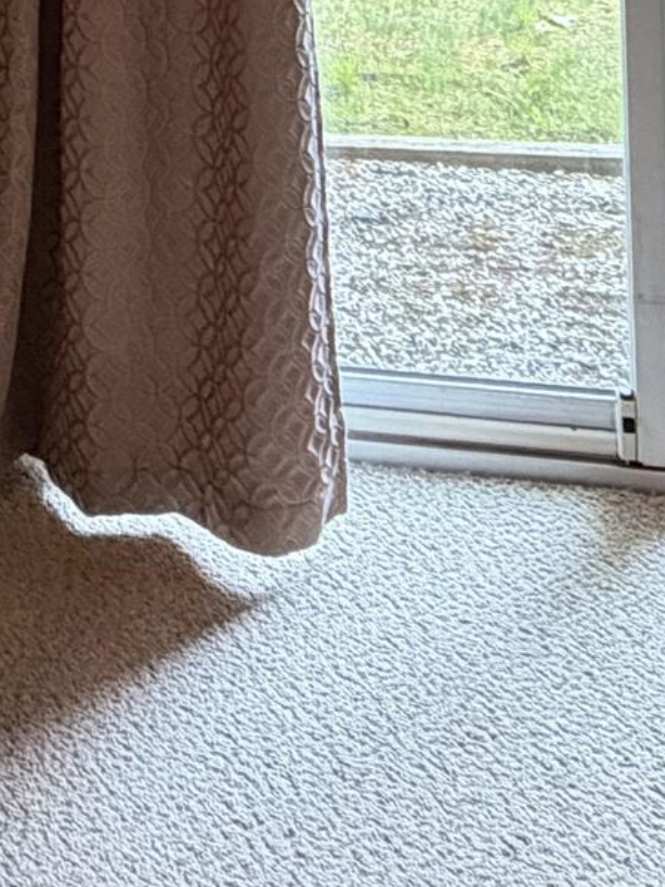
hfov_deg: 19.7
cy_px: -517
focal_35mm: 72
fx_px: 1844
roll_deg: +2.0
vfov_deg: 21.6
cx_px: -27
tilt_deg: -1.9
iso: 250
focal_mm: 2.22
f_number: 2.2
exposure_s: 1/60
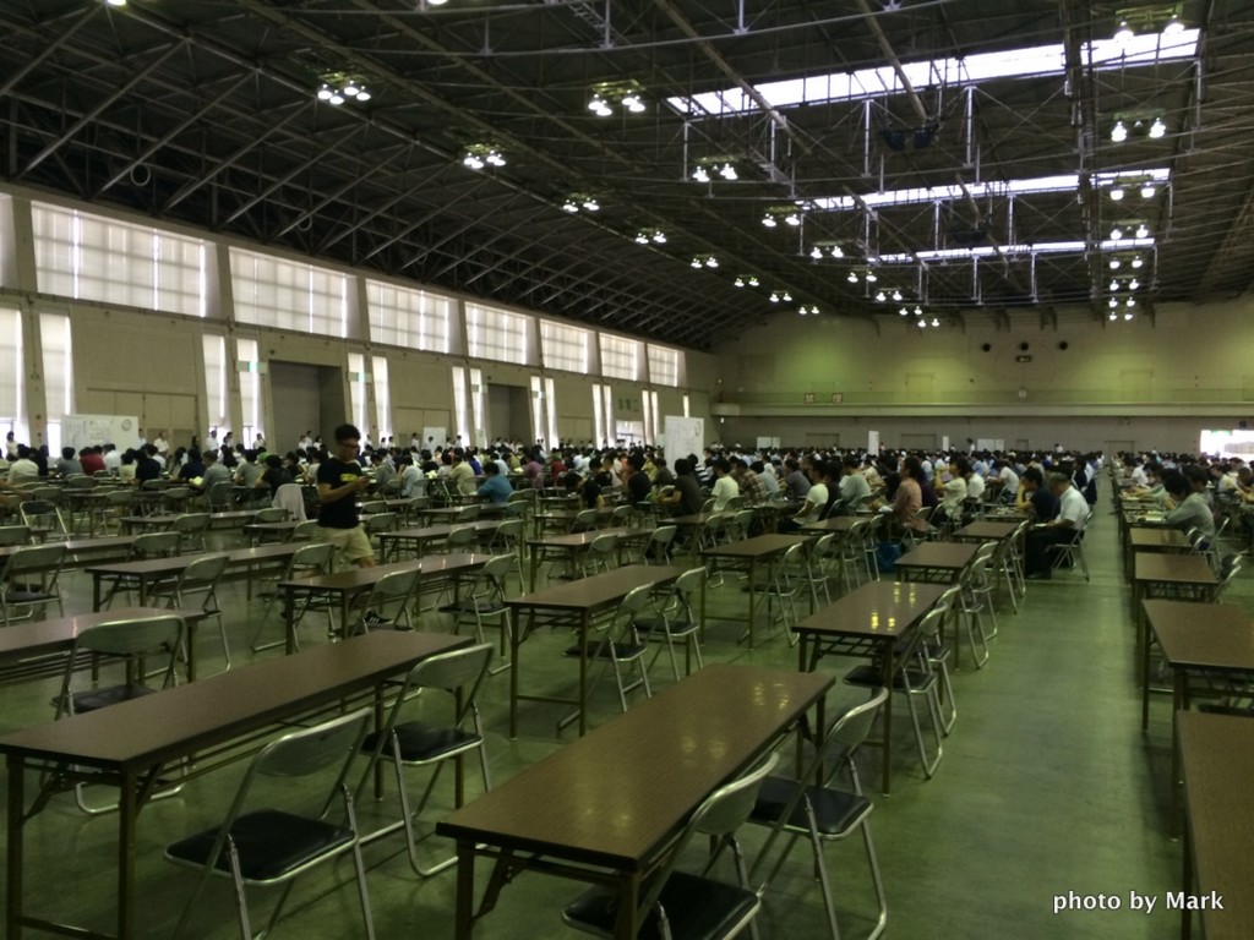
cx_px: 627
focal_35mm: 29
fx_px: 1051
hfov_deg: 61.7
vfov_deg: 48.2
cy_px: 470
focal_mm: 4.15
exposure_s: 1/30
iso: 125
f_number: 2.2
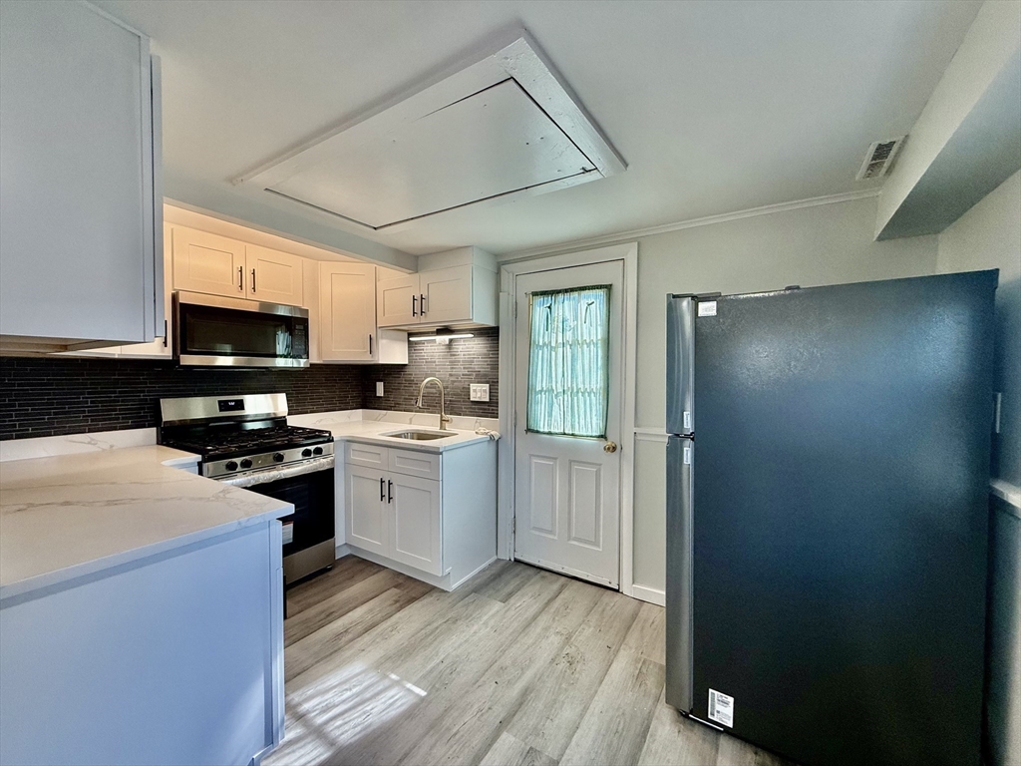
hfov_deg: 102.1
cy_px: 383
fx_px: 413
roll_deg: -0.2
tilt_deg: -1.4
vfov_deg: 85.7
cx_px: 510
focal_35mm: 14
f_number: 2.2
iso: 125
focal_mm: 2.22
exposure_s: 1/120
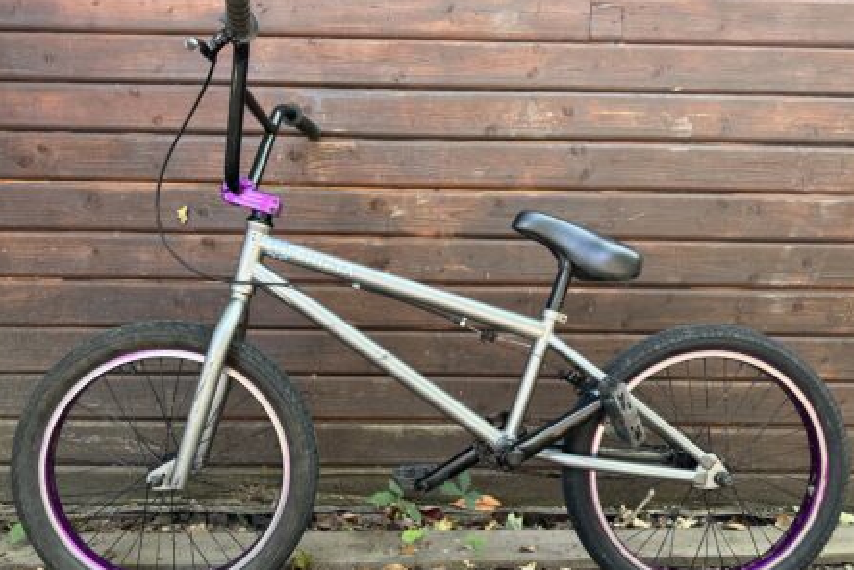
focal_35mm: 27
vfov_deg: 47.9
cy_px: 306
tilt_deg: -5.6
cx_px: 414
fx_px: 640
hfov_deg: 67.4
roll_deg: -0.2
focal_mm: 6.86
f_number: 1.78
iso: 125
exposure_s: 1/121
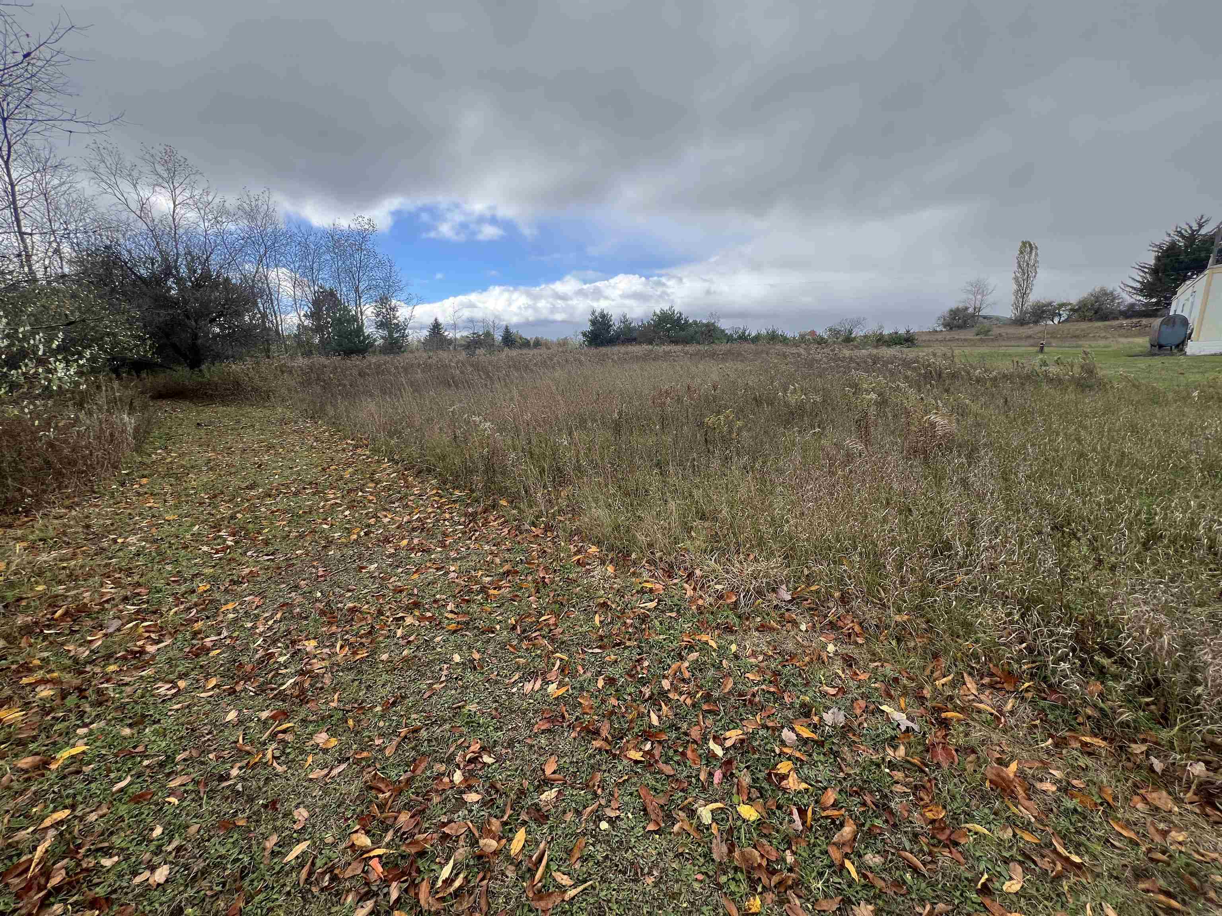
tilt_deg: -7.1
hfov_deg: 106.2
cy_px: 458
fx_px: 459
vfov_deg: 89.9
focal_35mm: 13
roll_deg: -2.3
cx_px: 611
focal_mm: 1.57
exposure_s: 1/463
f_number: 1.8
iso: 32
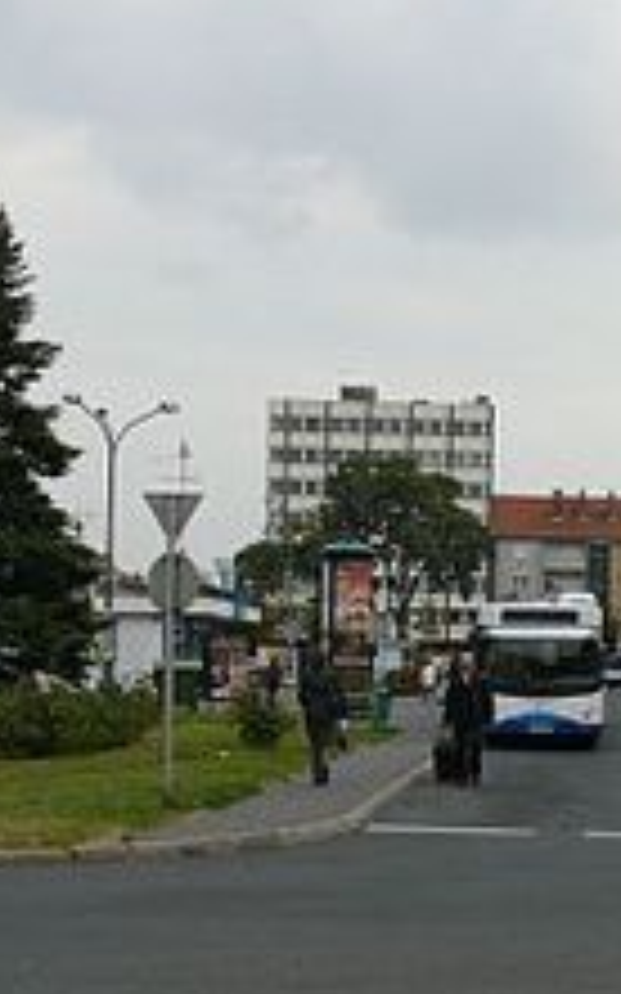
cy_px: 621
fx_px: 1815
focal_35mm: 67
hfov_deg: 17.8
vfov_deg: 30.5
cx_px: 878
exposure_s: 1/160
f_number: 4
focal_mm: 7.4
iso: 100
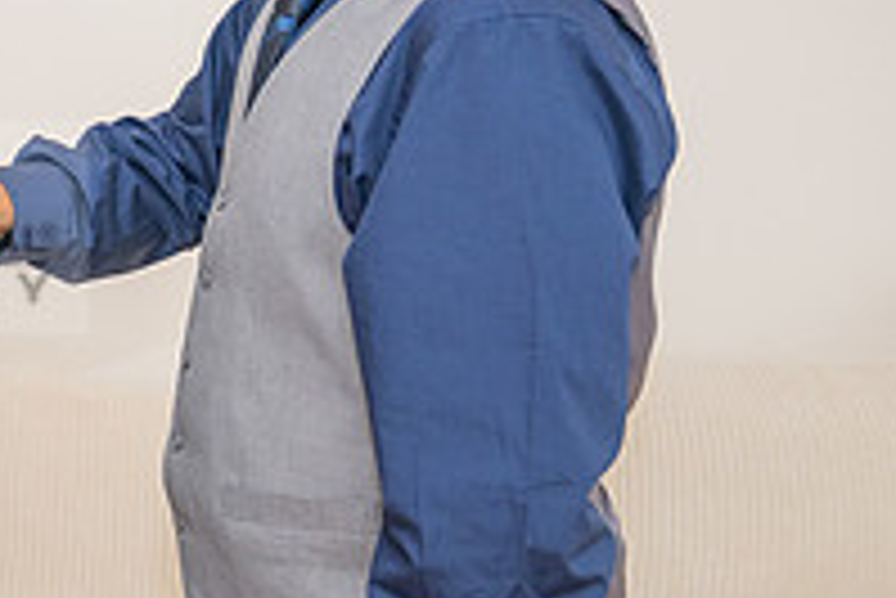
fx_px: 2540
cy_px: 228
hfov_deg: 18.4
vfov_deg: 13.4
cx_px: -326
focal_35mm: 102
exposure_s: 1/160
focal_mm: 33.5
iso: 400
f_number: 3.5
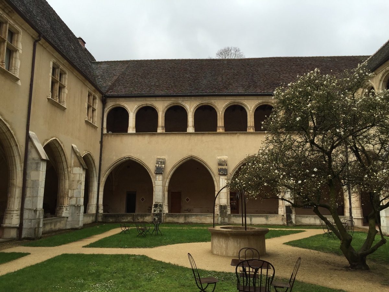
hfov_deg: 61.7
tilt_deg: +9.1
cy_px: 146
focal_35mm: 29
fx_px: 326
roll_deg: -0.8
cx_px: 194
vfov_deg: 48.2
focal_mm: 4.15
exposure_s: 1/599
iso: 32
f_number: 2.2
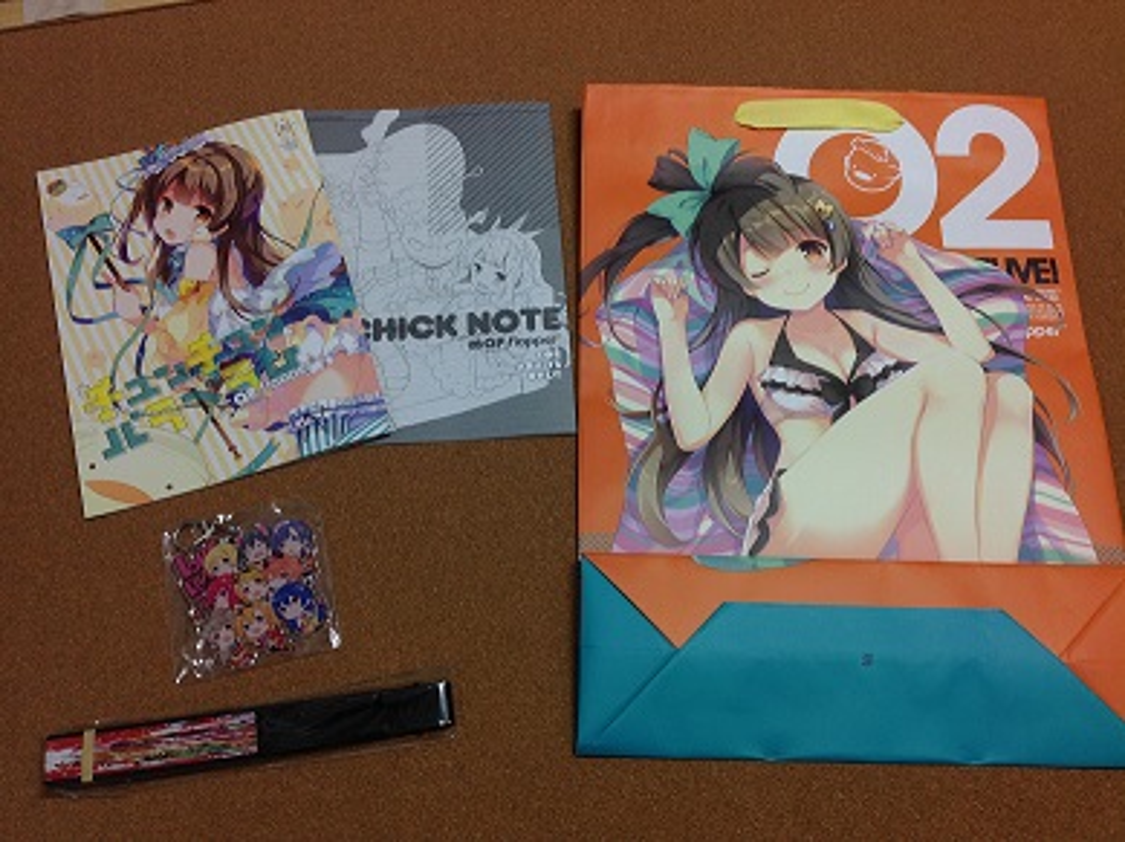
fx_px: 1136
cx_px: 562
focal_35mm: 35
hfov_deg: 52.7
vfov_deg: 40.6
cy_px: 421
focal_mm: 4.28
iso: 64
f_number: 2.4
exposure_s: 1/33
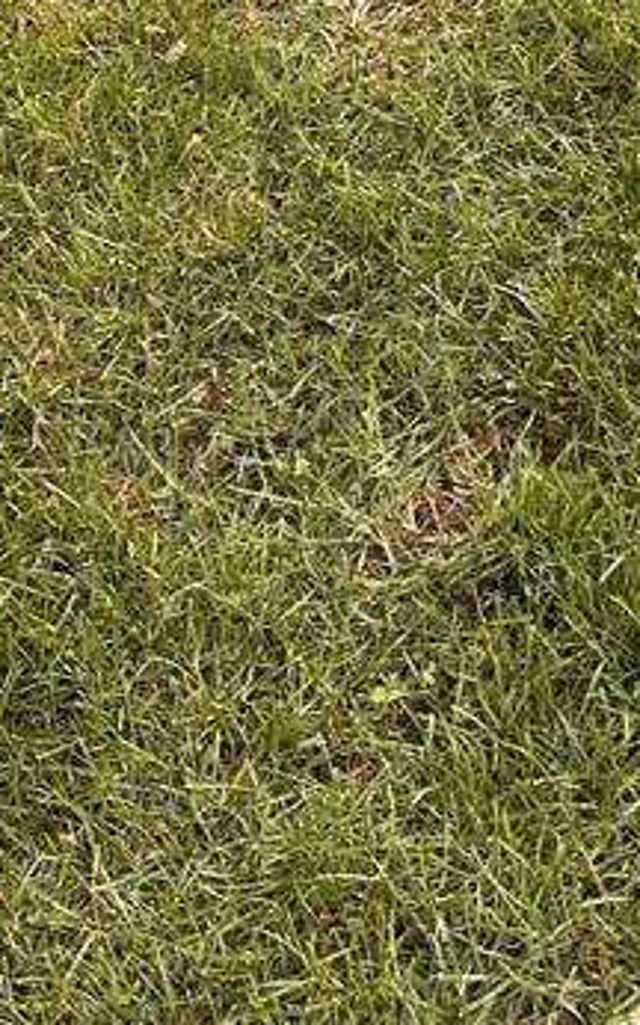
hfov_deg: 12.4
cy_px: -732
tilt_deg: -25.4
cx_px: 756
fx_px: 2877
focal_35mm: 103
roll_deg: -0.5
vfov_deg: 17.1
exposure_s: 1/121
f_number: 1.78
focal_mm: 6.86
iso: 125
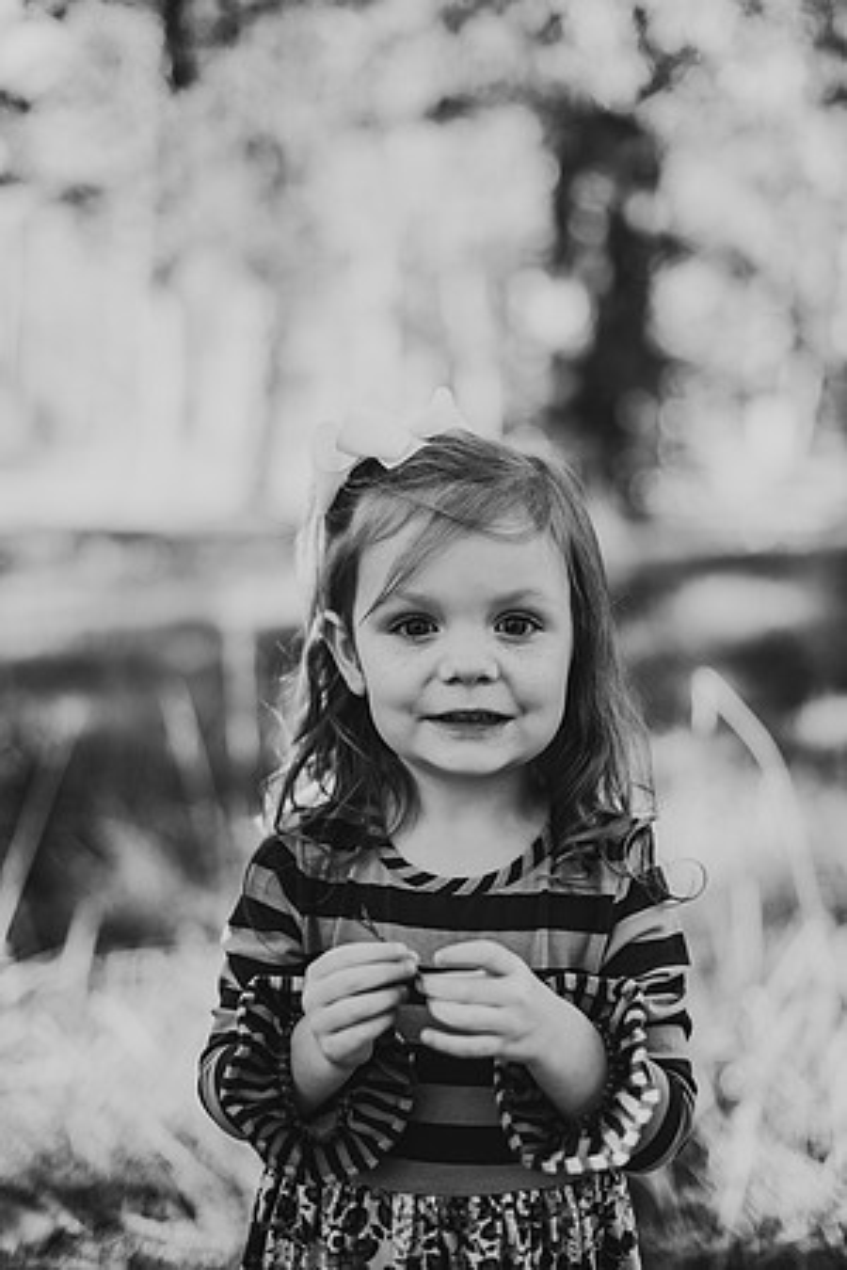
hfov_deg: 27.0
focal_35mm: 50
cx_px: 424
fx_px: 1764
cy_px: 635
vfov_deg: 39.6
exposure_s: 1/1250
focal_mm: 50
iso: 200
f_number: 2
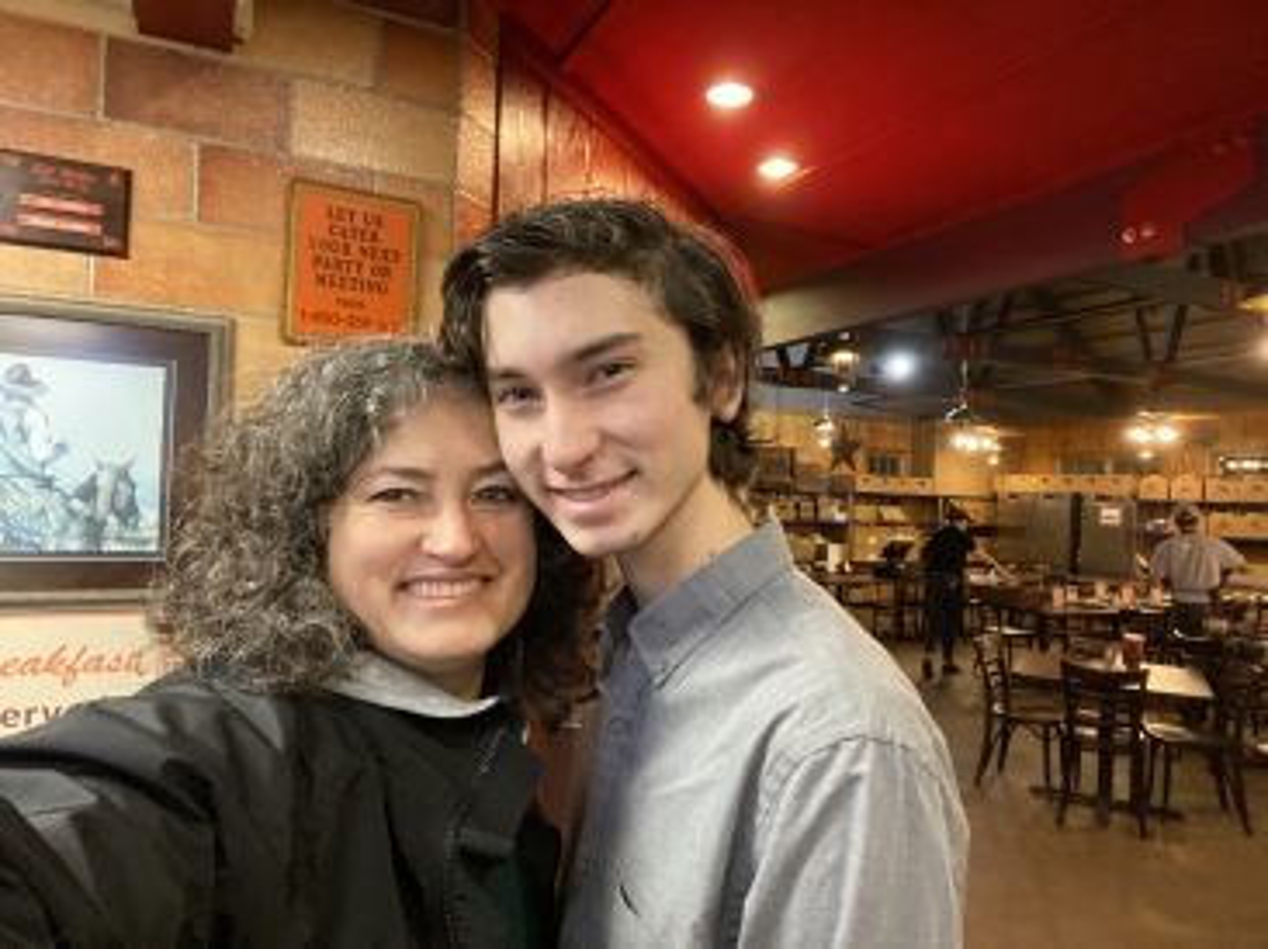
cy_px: 474
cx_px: 634
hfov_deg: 74.0
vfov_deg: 58.8
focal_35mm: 23
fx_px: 842
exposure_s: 1/40
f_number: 2.2
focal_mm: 2.71
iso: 400
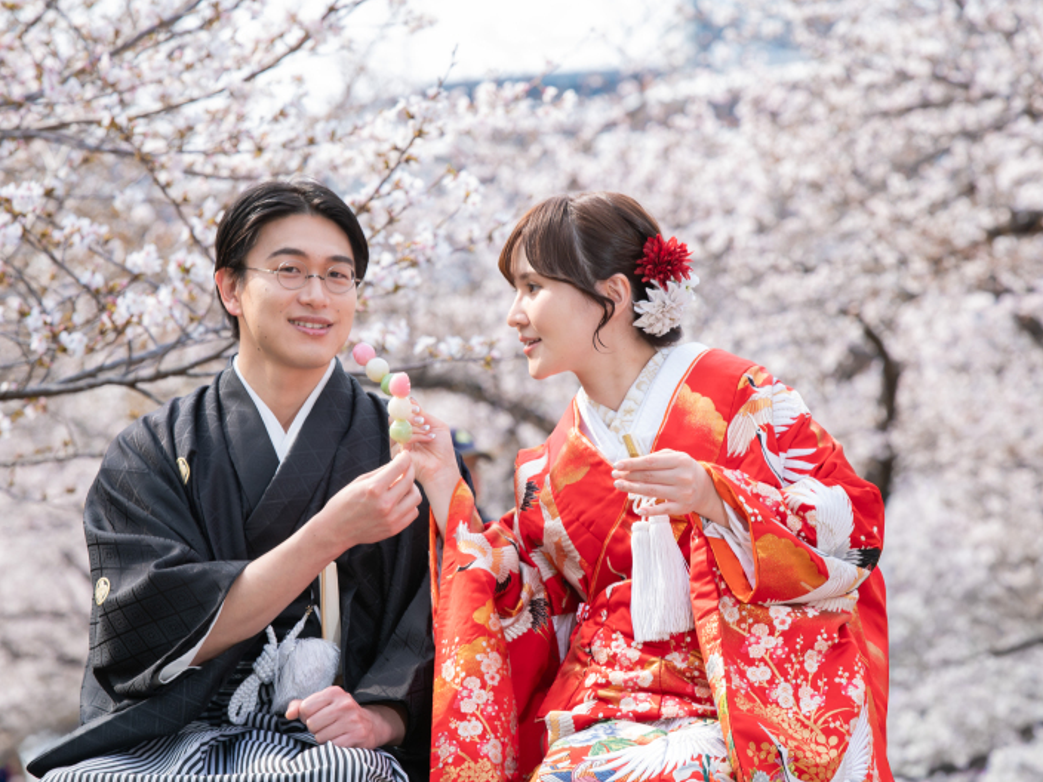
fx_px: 6086
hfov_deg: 9.8
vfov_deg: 7.4
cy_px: 392
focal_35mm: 202
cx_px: 473
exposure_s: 1/200
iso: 320
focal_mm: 185
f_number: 8
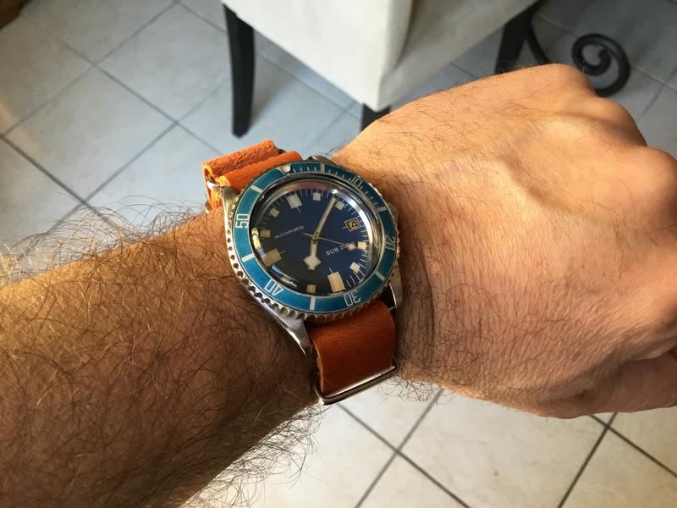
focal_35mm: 31
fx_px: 606
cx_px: 338
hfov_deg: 58.4
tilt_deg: -63.2
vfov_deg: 45.4
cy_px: 254
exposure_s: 1/33
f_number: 2.4
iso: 64
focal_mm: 3.3
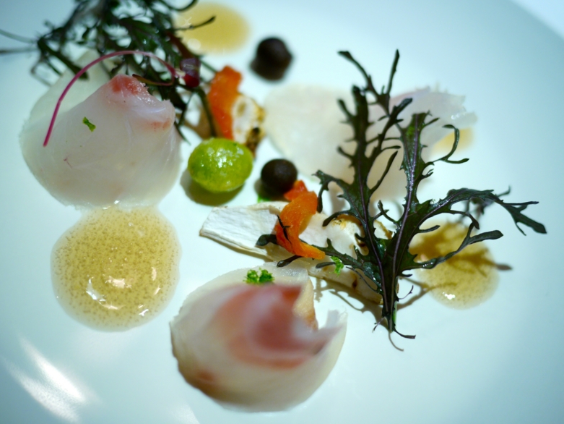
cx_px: 285
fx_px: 668
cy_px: 216
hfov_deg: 45.8
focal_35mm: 41
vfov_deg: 35.1
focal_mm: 20
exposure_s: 1/60
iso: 400
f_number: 1.7
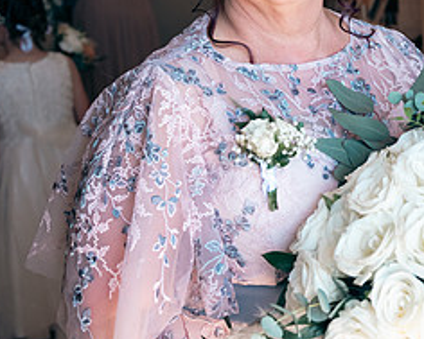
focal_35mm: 67
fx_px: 841
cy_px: 37
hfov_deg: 26.9
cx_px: 410
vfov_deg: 22.3
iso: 320
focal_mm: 29
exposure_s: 1/320
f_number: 3.5
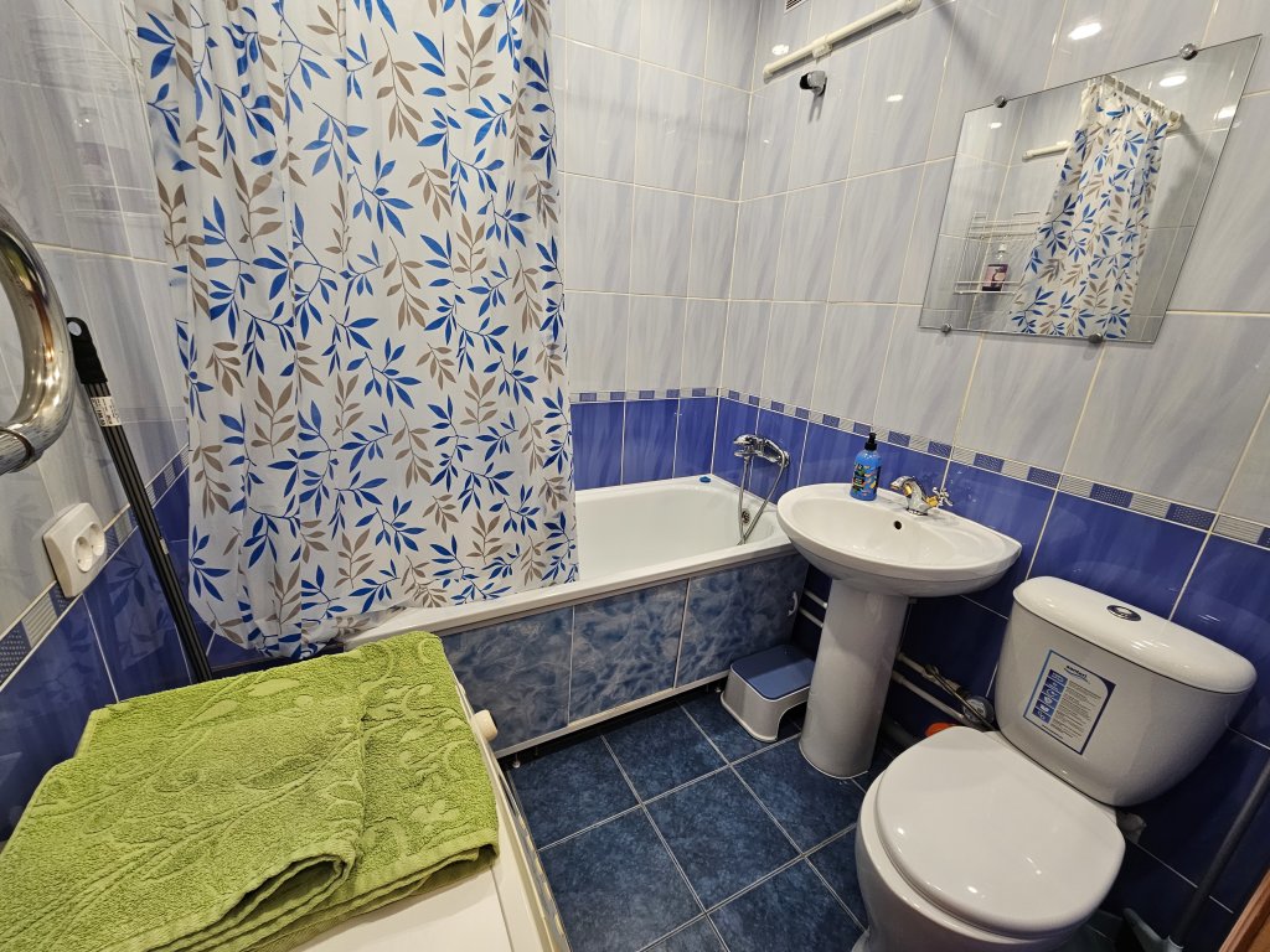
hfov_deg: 106.2
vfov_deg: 89.9
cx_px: 635
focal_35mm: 13
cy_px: 476
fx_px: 477
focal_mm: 2.2
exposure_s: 1/50
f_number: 2.2
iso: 100
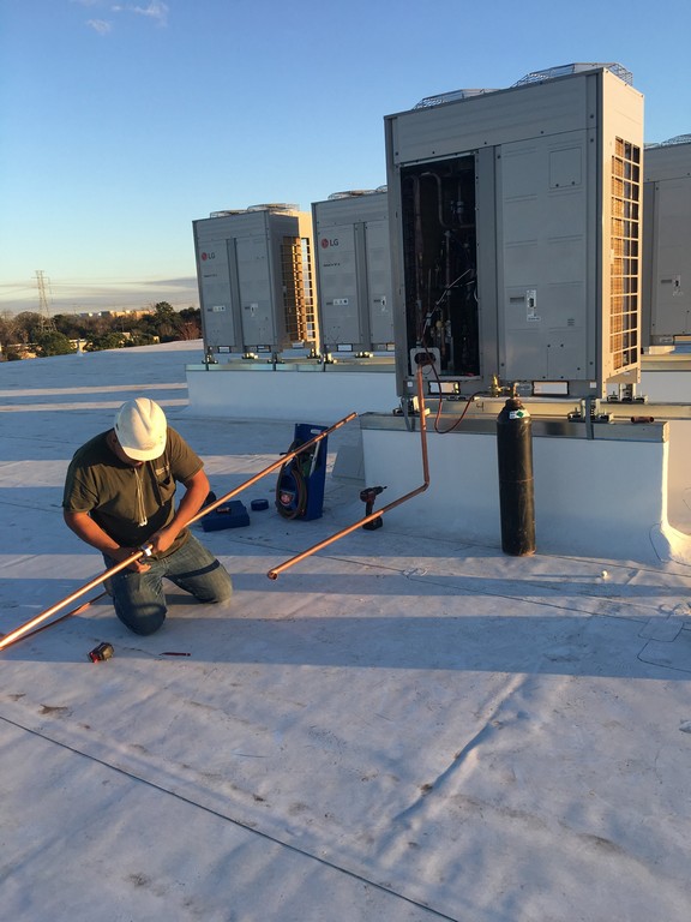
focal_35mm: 29
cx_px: 346
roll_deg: +3.8
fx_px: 772
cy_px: 461
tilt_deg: -10.0
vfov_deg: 61.7
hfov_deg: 48.2
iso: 25
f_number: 2.2
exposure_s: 1/545
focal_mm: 4.15
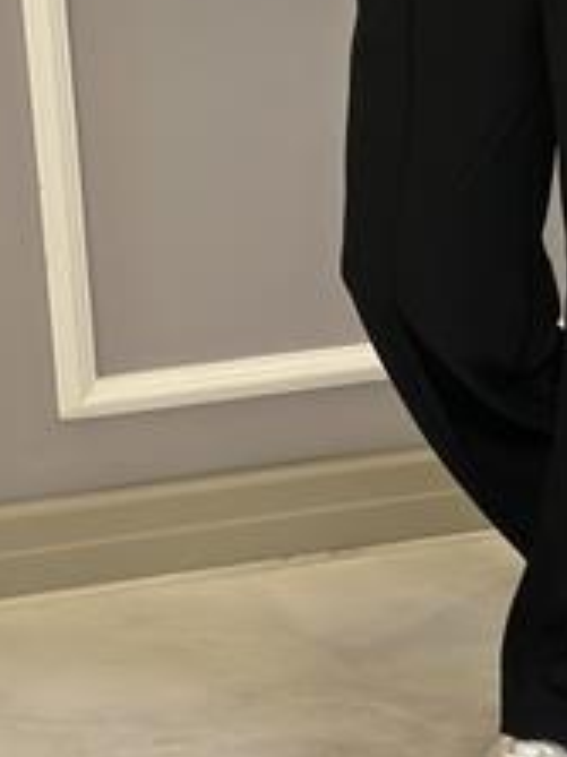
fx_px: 2448
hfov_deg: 13.1
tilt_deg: -18.9
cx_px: 543
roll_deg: +0.8
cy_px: 14
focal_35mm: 112
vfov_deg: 17.2
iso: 125
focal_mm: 6.86
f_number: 1.78
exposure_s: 1/172
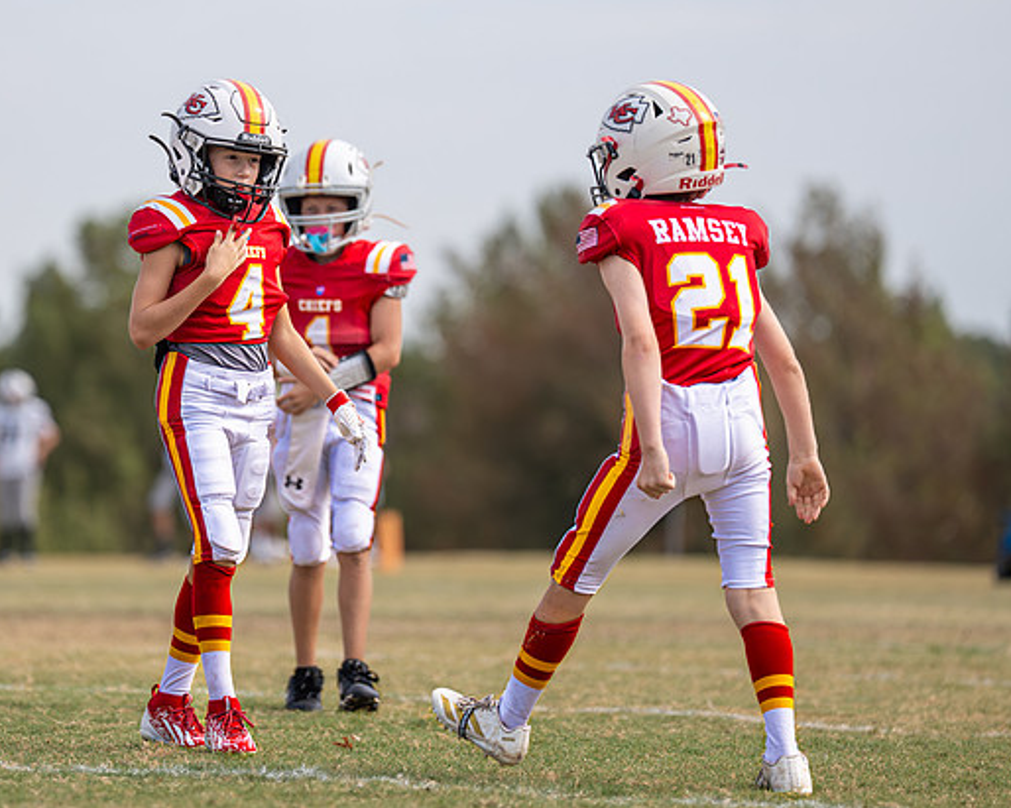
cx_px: 291
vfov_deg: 4.9
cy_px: 288
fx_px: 9394
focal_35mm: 314
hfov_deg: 6.2
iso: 160
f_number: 2.8
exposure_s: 1/3200
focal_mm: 200
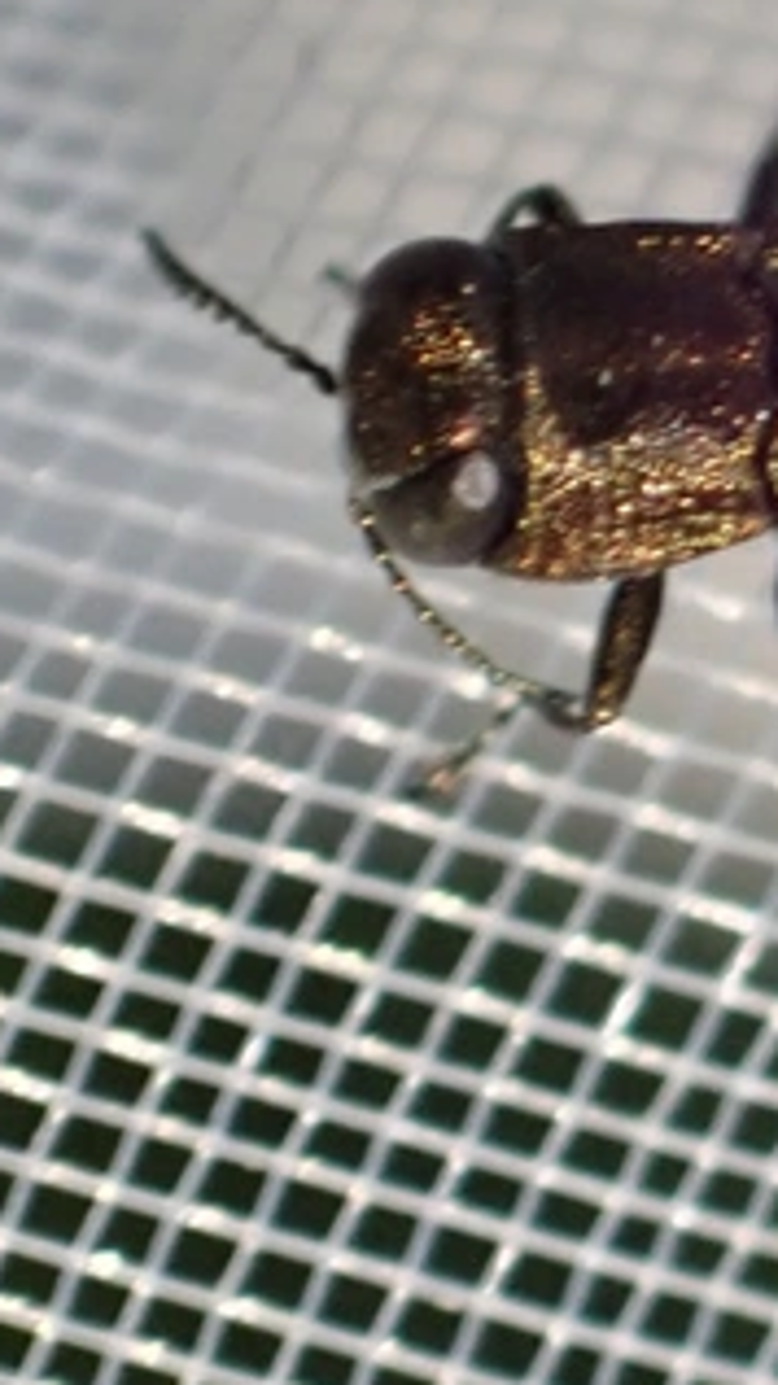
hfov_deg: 5.5
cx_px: 992
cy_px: 415
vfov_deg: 9.8
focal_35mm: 220
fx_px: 8079
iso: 500
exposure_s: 1/80
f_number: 4.9
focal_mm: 18
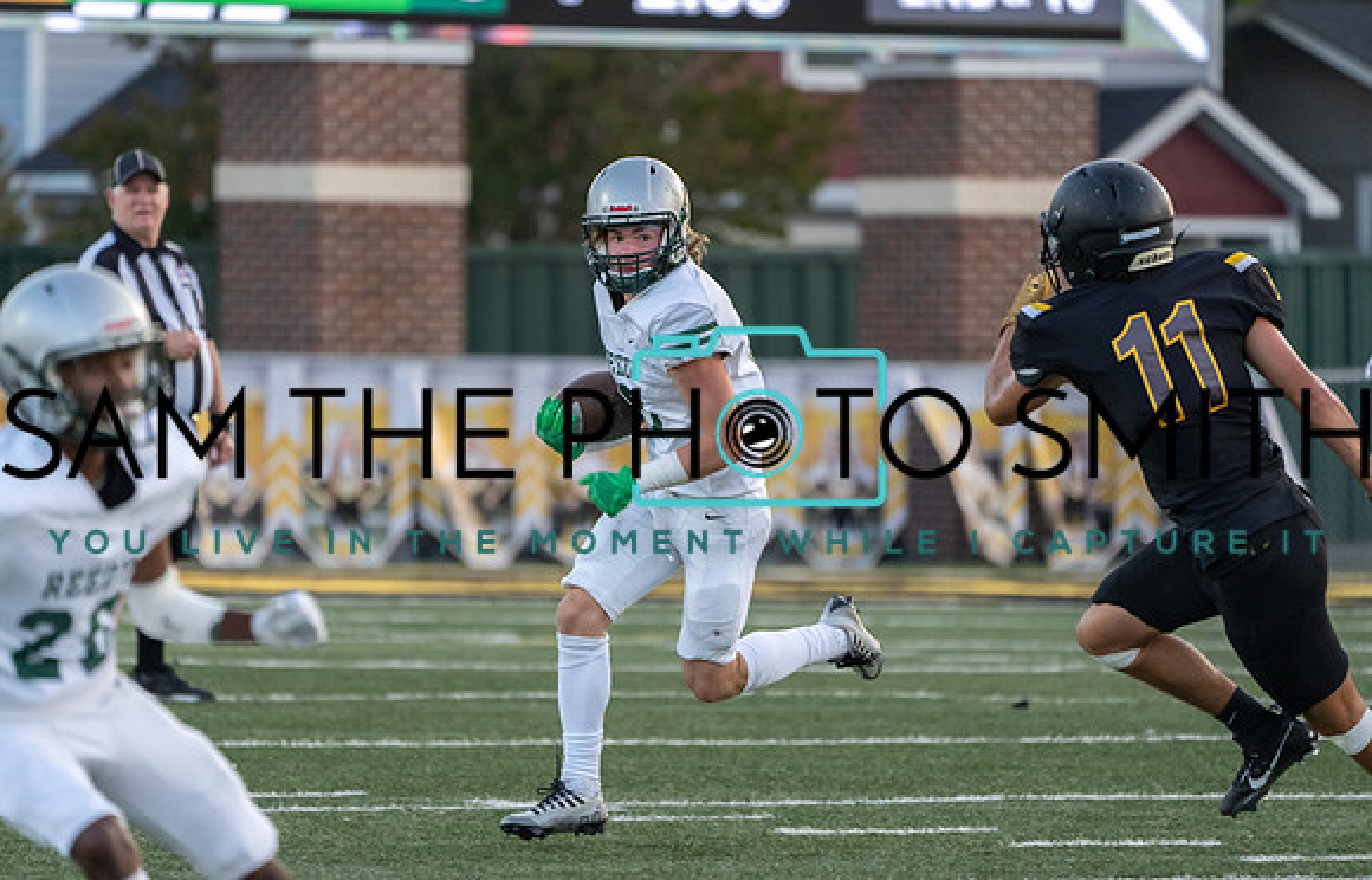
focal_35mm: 429
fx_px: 16142
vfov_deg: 3.1
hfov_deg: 4.9
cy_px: 478
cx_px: 653
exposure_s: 1/1000
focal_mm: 400
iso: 2500
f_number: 5.6
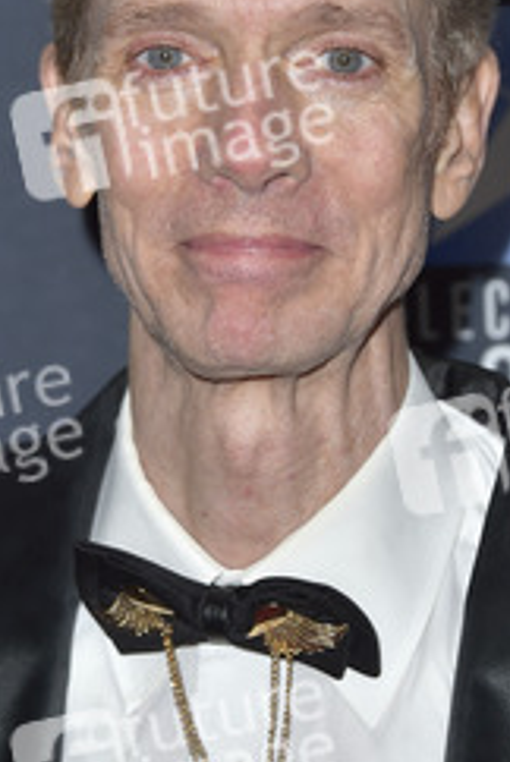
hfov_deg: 7.4
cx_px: 266
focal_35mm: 185
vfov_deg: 11.1
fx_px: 3920
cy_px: 283
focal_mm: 112
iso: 250
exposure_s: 1/250
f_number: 6.3
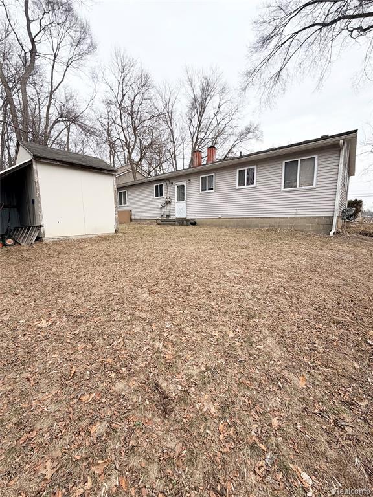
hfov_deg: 85.7
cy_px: 248
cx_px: 186
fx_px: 201
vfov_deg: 102.1
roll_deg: +0.5
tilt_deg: -7.4
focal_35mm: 14
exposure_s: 1/760
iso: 40
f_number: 2.2
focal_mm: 2.22
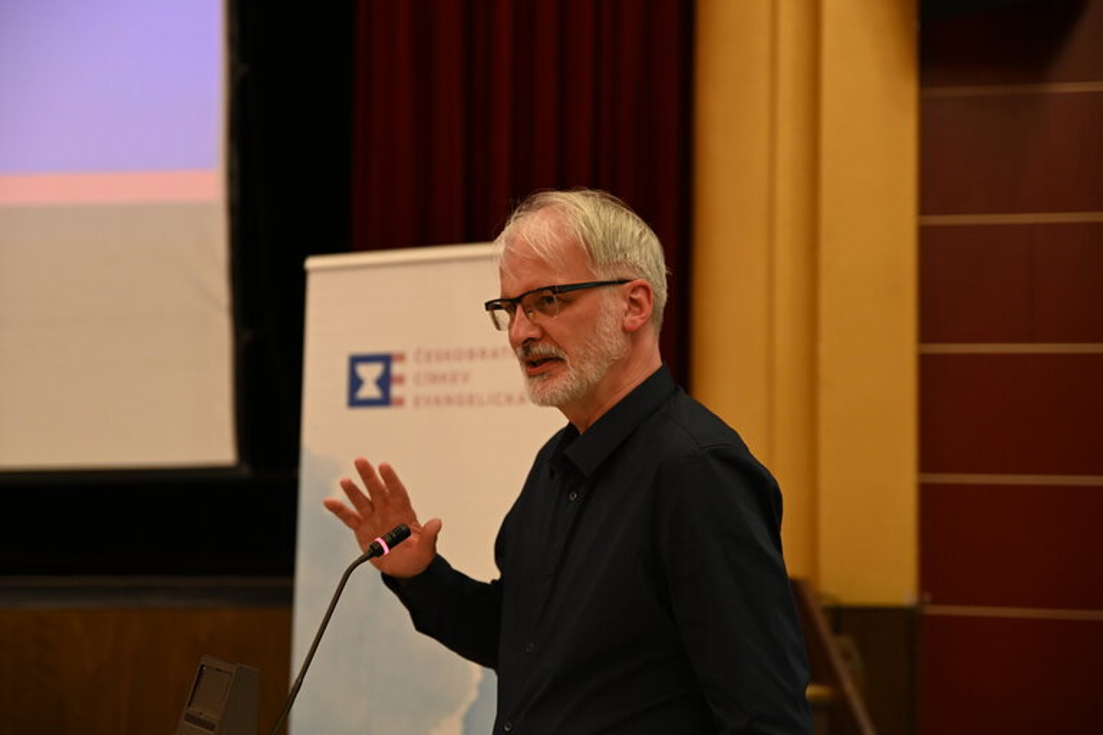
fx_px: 1899
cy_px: 368
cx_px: 552
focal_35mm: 62
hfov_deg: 32.4
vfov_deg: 21.9
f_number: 2.8
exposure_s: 1/50
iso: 1250
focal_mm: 62
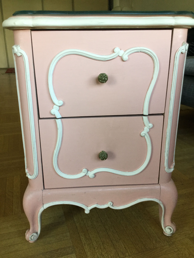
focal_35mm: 31
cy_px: 129
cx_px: 97
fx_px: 232
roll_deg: +1.5
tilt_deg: -20.3
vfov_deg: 58.4
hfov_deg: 45.4
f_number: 2.4
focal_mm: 3.3
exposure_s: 1/33
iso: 80
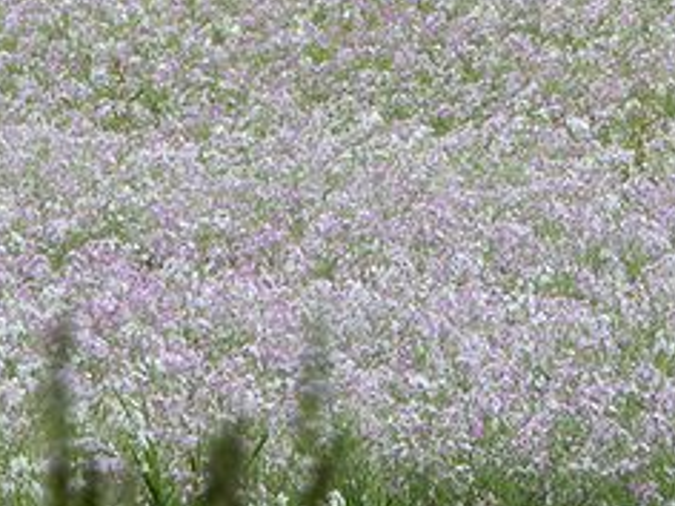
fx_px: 13006
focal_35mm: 667
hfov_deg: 3.0
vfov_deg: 2.2
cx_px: 523
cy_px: -93
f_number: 5.6
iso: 80
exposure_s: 1/80
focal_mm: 40.1
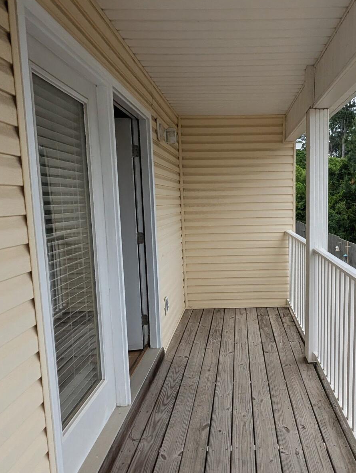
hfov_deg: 60.2
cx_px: 227
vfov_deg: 75.1
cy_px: 293
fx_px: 301
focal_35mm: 22
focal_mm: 1.95
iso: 45
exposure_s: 1/934
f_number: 2.2
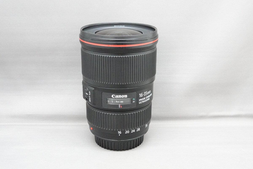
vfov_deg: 28.1
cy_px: 84
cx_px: 126
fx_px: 337
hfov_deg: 41.1
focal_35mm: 48
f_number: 5.6
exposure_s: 1/50
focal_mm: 17.88
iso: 5000
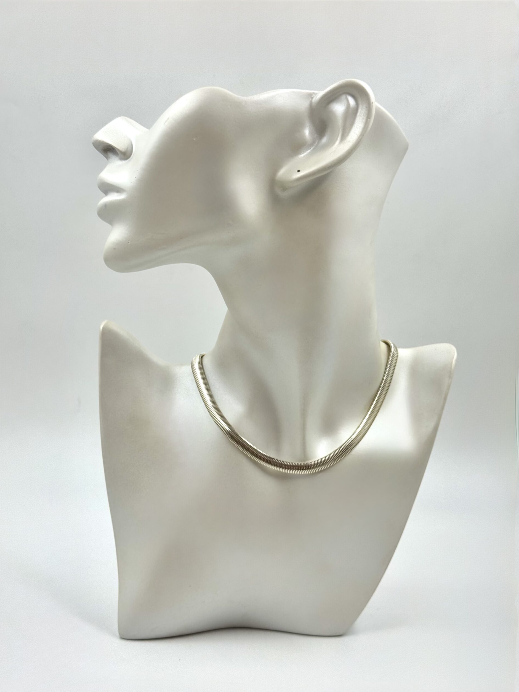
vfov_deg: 38.9
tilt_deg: -11.9
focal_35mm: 49
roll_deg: -1.1
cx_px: 255
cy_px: 353
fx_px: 980
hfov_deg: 29.7
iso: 64
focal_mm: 6.76
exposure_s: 1/1133
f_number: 1.78
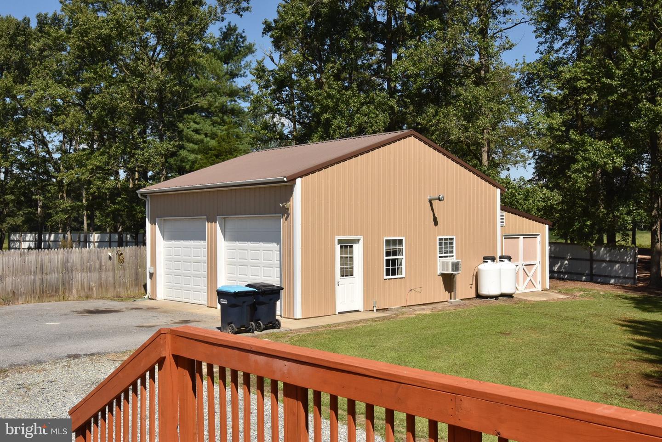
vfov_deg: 35.5
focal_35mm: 38
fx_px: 690
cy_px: 221
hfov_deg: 51.3
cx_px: 331
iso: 800
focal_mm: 25
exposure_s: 1/1000
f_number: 16
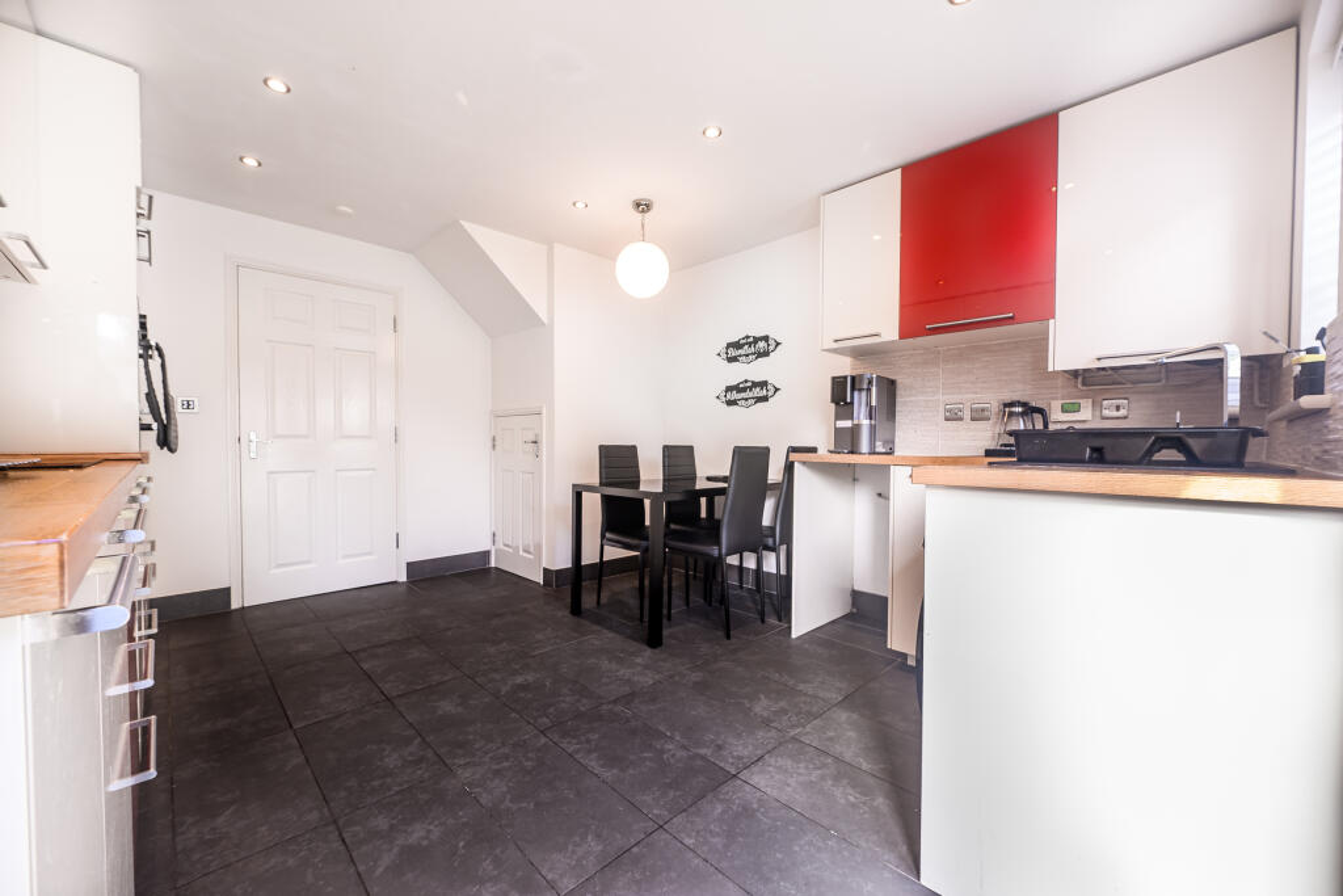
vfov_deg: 81.2
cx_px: 672
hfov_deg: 104.2
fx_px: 522
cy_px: 448
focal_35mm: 14
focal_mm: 14
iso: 100
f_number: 8
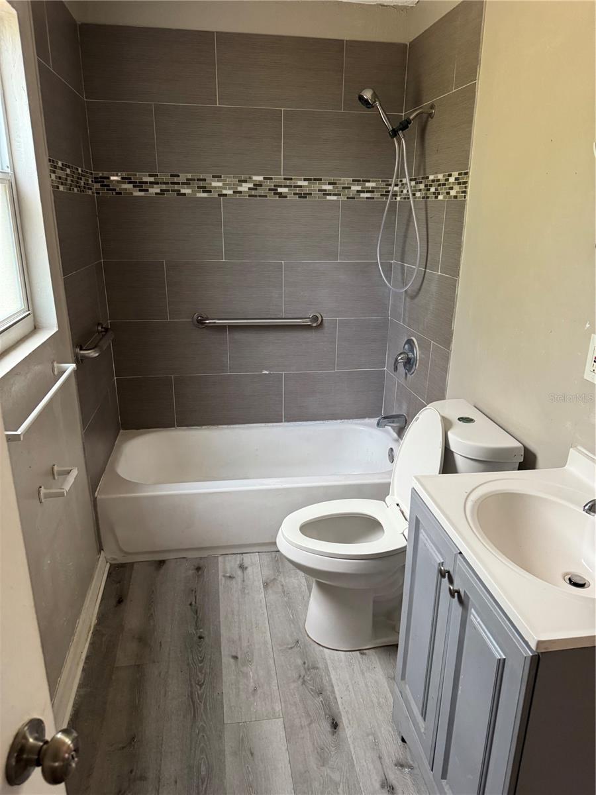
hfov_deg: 56.8
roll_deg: -1.2
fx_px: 551
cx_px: 298
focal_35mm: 24
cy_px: 398
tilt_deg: -18.4
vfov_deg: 71.6
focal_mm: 6.76
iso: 400
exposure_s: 1/60
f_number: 1.78
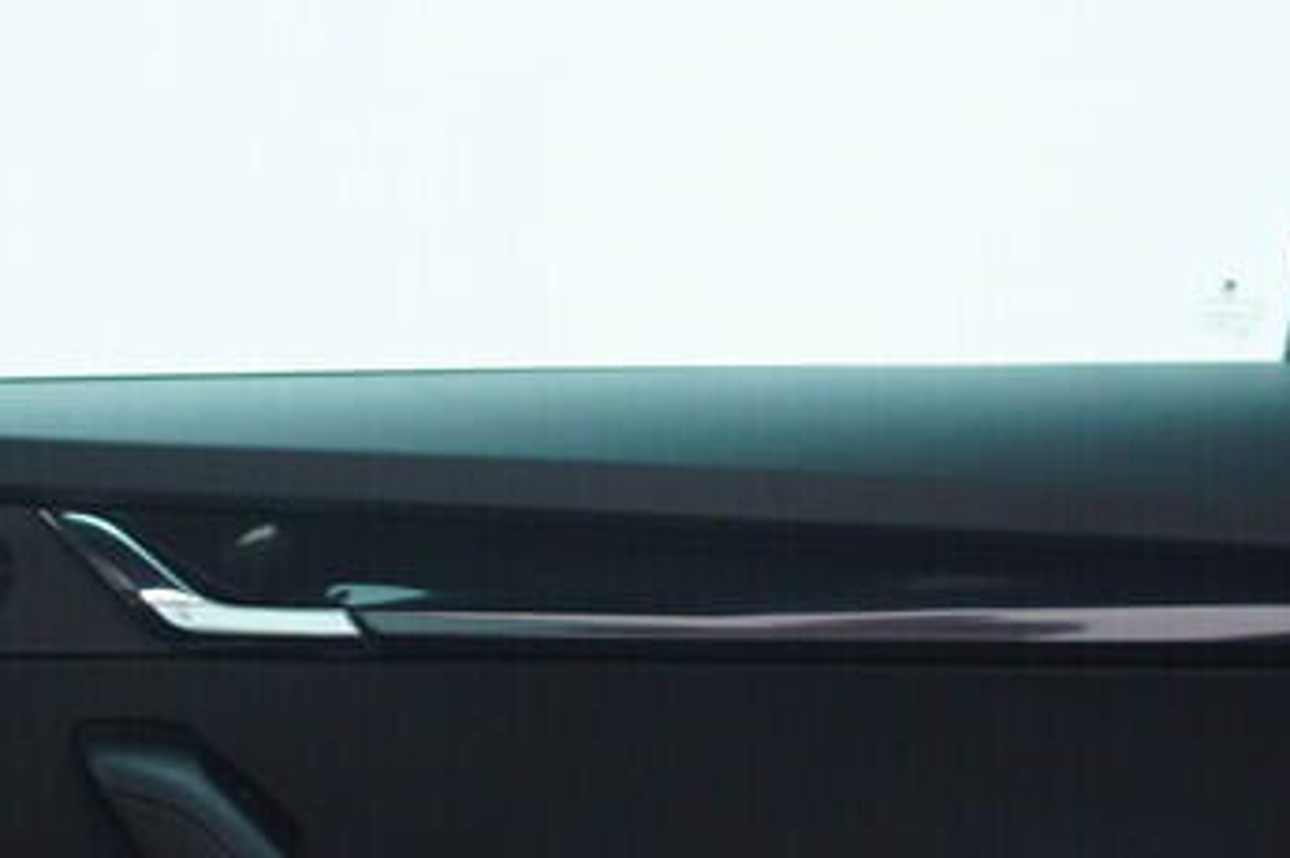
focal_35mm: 150
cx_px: 772
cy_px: 1127
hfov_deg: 13.7
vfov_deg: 9.0
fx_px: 5370
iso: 160
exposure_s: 1/40
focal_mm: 24
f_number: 2.8
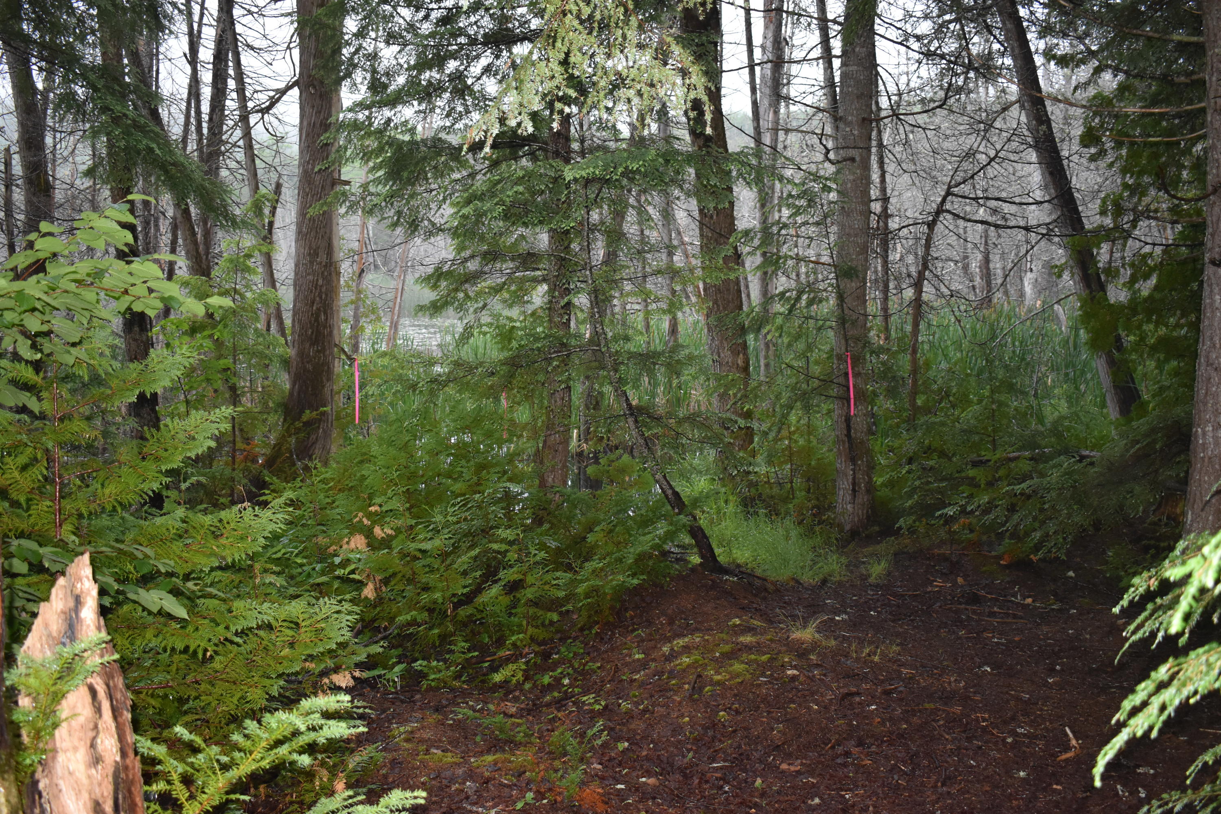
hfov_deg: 53.1
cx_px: 610
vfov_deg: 36.9
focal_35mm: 36
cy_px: 407
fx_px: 1221
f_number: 3.8
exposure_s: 1/125
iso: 1100
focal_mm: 24
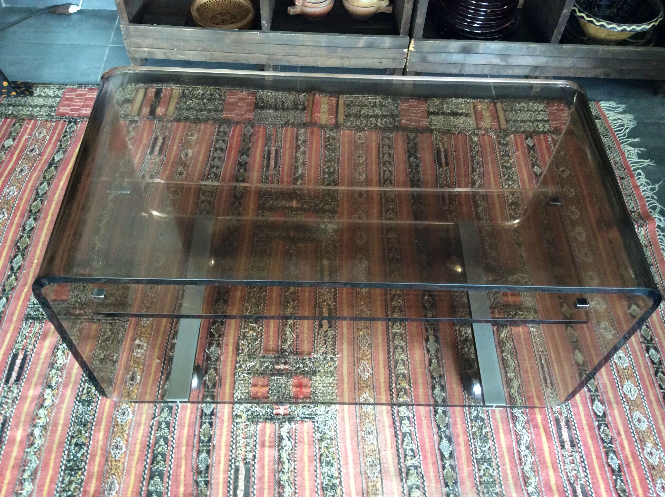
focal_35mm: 32
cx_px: 332
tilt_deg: -53.4
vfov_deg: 44.1
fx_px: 614
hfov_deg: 56.9
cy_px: 248
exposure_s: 1/25
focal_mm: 3.3
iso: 160
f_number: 2.4
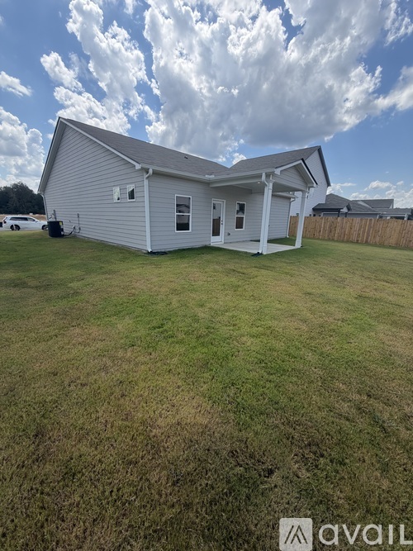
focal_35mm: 14
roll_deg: -2.7
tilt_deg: -14.6
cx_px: 206
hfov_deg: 85.7
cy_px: 276
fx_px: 223
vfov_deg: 102.1
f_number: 2.2
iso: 25
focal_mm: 2.22
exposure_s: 1/789
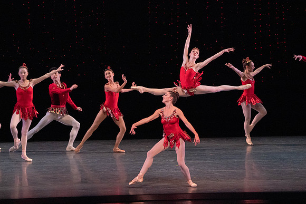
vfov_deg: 5.1
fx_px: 2304
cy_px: 102
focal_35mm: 271
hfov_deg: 7.6
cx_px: 153
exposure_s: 1/500
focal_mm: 271
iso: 16000
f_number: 11
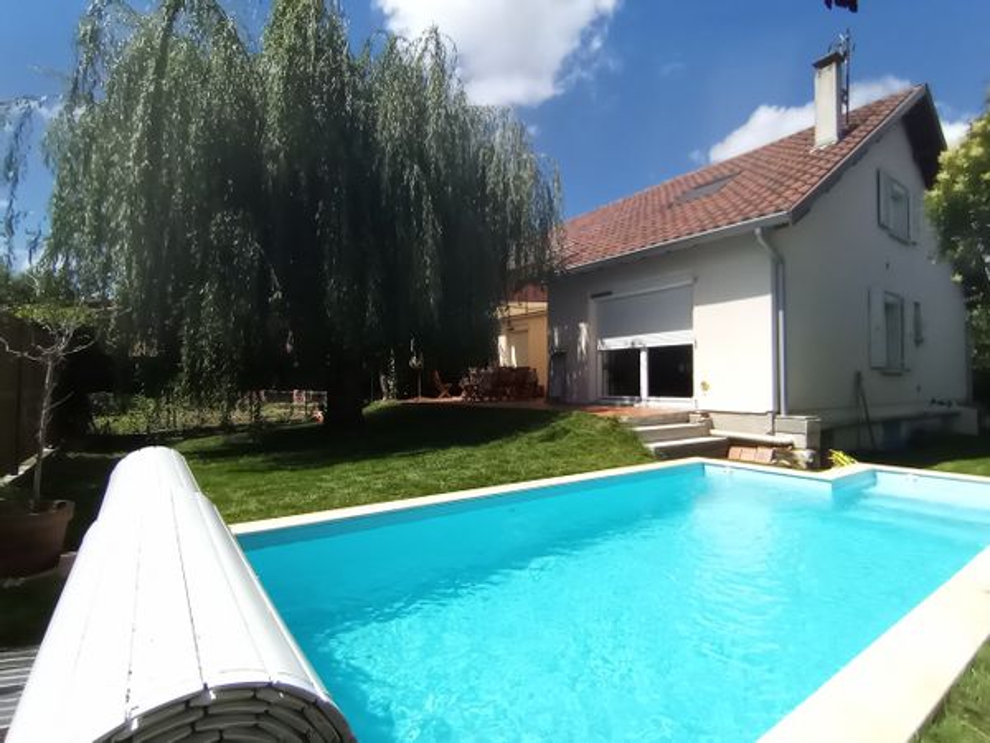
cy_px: 372
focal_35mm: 17
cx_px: 495
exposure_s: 1/1221
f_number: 2.2
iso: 105
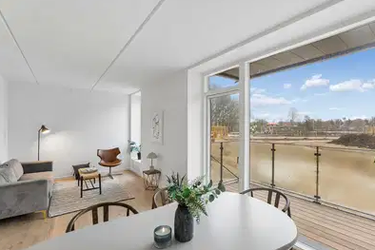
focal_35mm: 17
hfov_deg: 93.9
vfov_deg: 71.1
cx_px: 194
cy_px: 126
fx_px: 175
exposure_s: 1/20
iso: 200
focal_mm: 10.5
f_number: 8
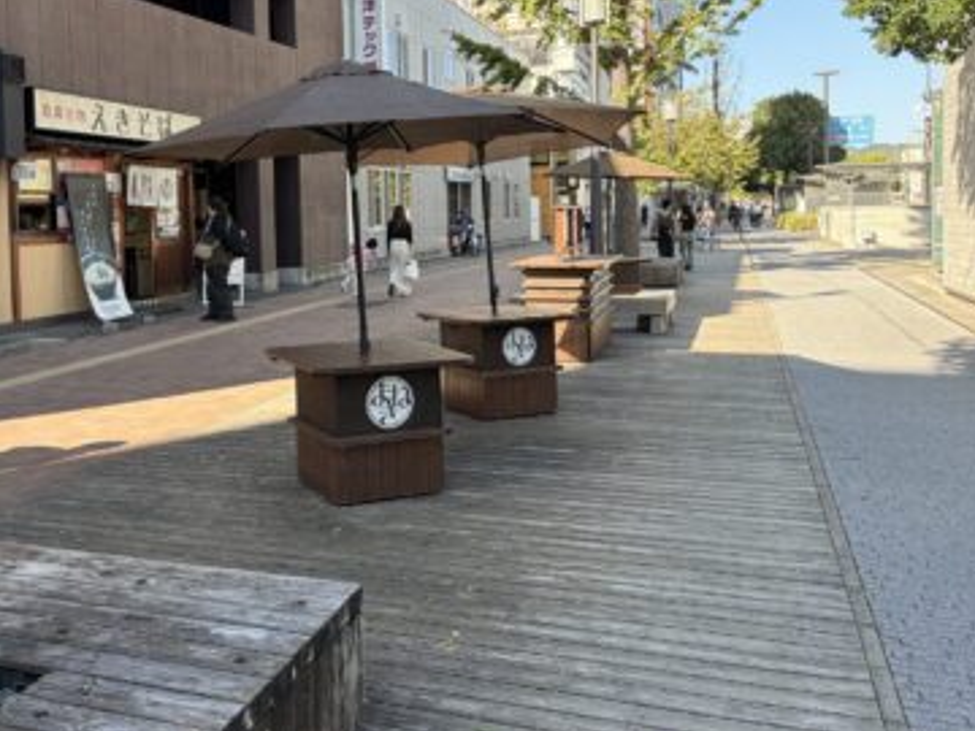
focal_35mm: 35
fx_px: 986
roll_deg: +3.5
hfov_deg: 51.9
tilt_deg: -1.6
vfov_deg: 40.4
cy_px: 265
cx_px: 348
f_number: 1.6
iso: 64
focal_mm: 5.96
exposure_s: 1/660
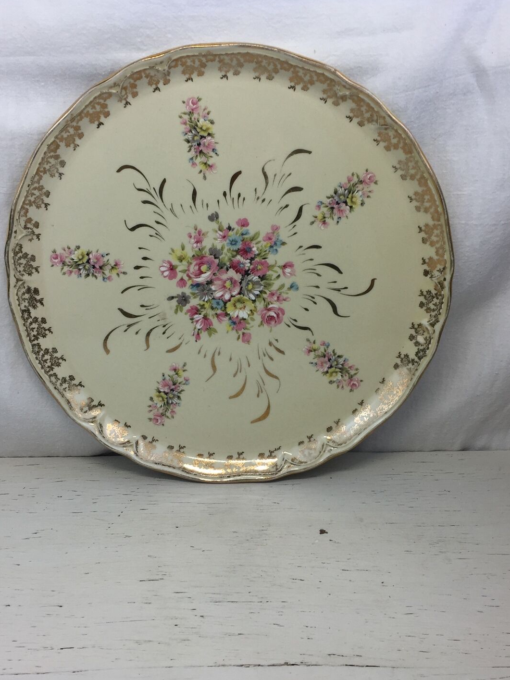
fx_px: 806
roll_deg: -0.7
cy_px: 355
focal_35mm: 41
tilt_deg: -20.1
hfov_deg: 35.1
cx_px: 244
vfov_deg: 45.8
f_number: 2.2
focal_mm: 4.15
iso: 32
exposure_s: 1/100
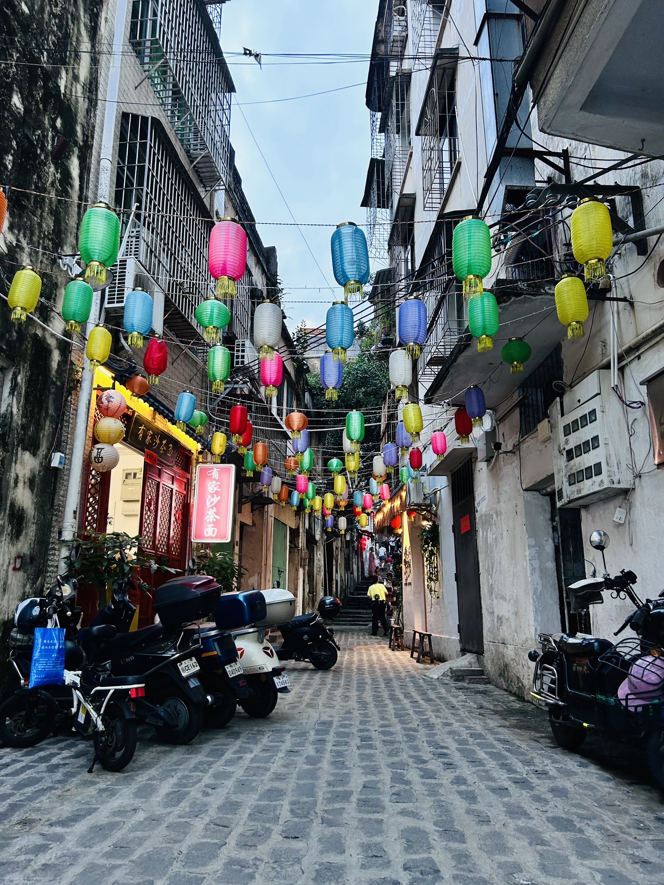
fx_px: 665
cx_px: 332
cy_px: 442
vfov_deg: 67.3
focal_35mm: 26
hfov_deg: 53.1
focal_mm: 5.7
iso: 80
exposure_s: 1/50
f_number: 1.5
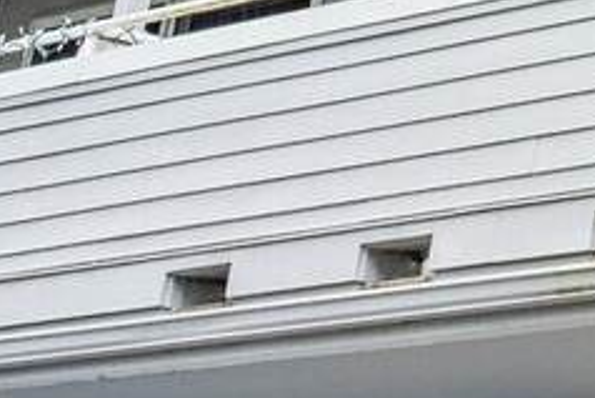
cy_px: -307
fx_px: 2442
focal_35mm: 148
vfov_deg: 8.9
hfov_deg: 11.1
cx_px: 1532
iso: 250
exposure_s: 1/80
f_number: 9
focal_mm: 27.5
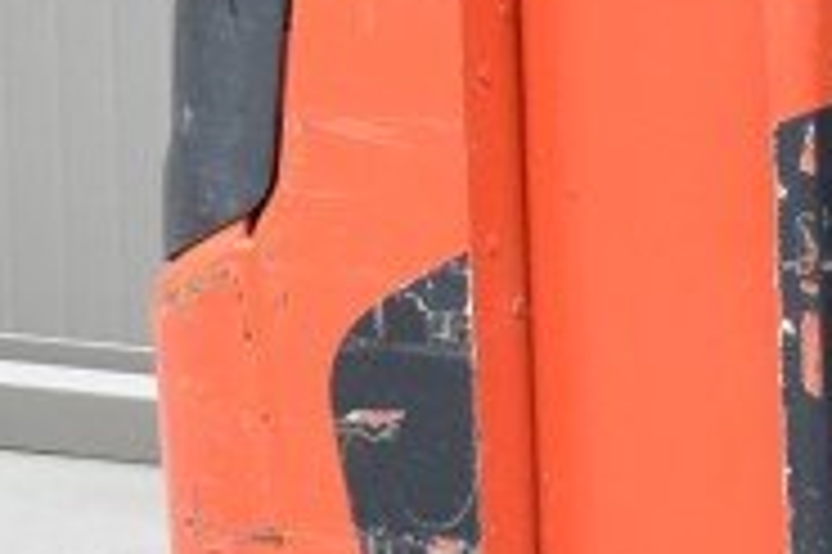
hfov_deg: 6.0
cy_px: -428
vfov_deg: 4.0
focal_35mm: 341
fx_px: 7879
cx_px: 1390
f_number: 5
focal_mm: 35
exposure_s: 1/25
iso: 1250
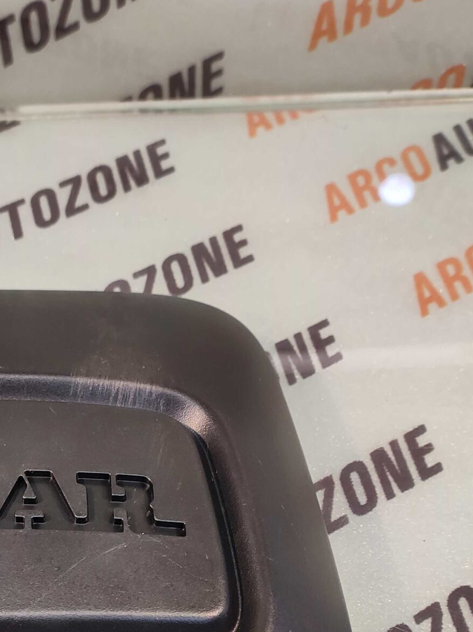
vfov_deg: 45.8
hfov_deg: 37.0
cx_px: 81
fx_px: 675
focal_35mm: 37
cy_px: 558
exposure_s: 1/33
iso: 135
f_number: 1.79
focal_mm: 4.74
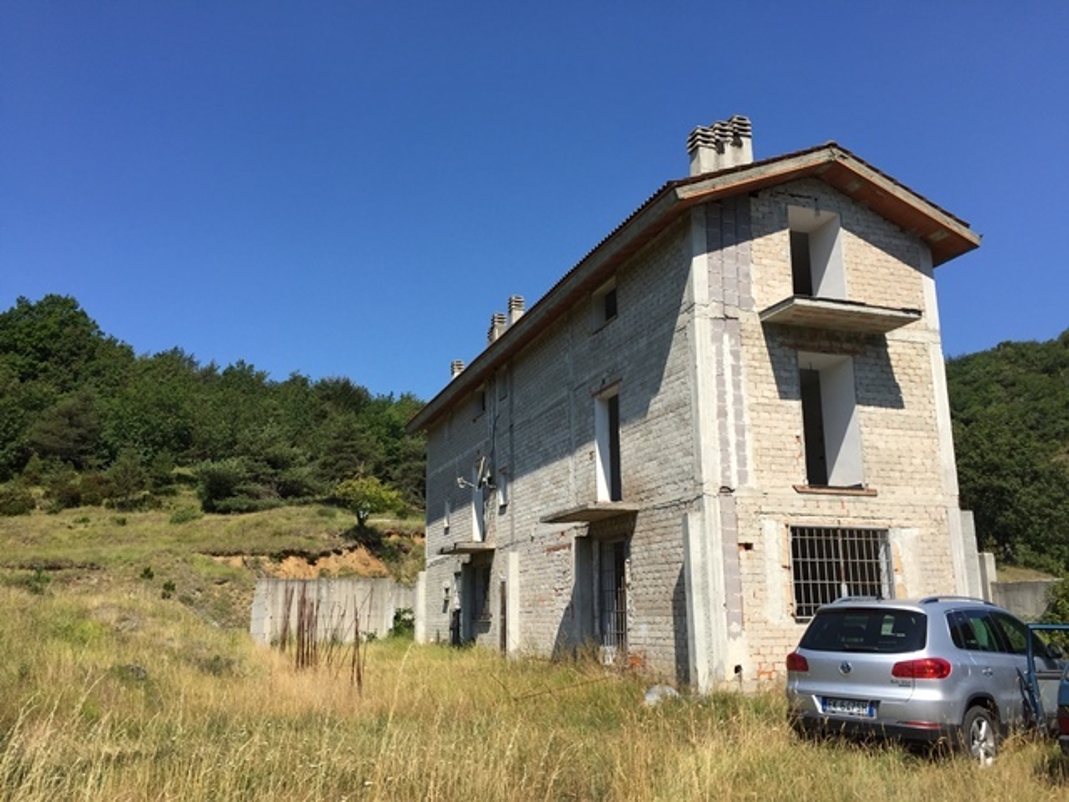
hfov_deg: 61.7
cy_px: 401
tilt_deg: +12.0
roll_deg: -0.5
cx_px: 534
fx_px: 896
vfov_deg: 48.2
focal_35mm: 29
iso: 32
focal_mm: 4.15
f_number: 2.2
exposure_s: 1/2083
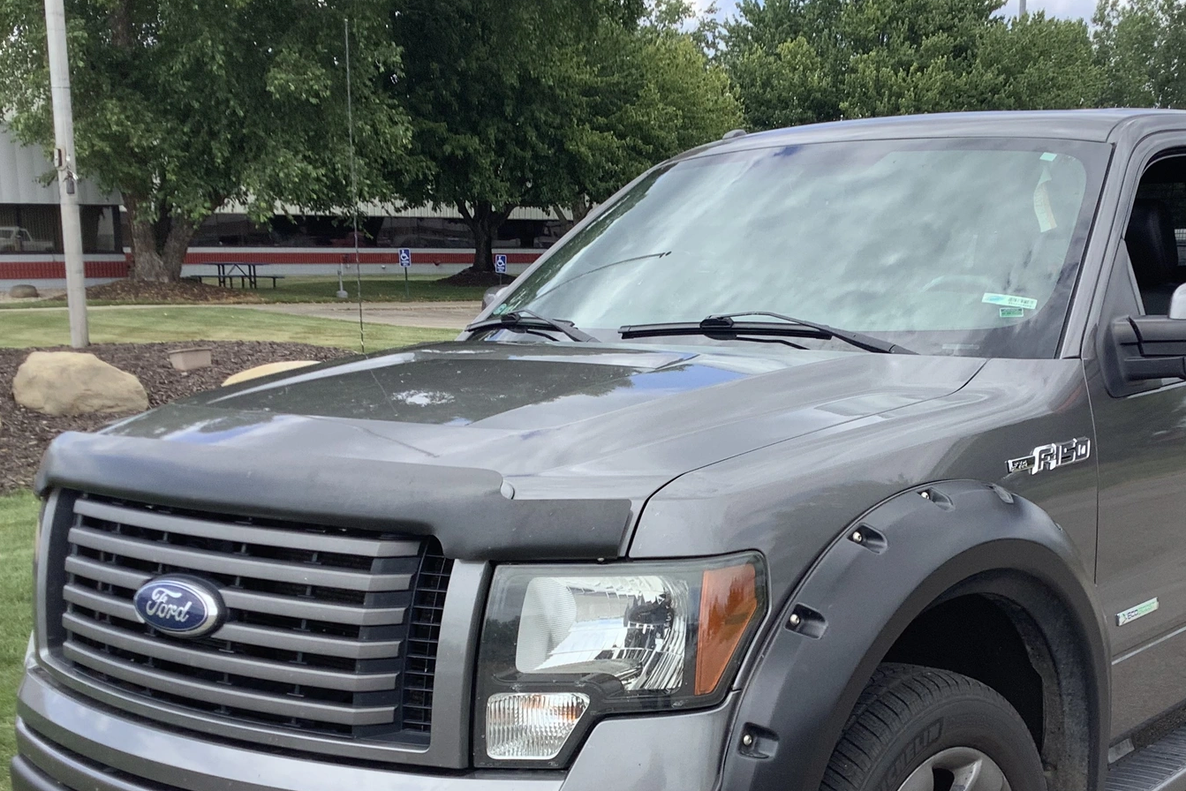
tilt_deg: -13.0
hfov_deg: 40.7
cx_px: 776
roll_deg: +0.7
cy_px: 585
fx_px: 1582
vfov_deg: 27.7
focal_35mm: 48
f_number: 2.4
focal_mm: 3.3
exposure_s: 1/550
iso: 25
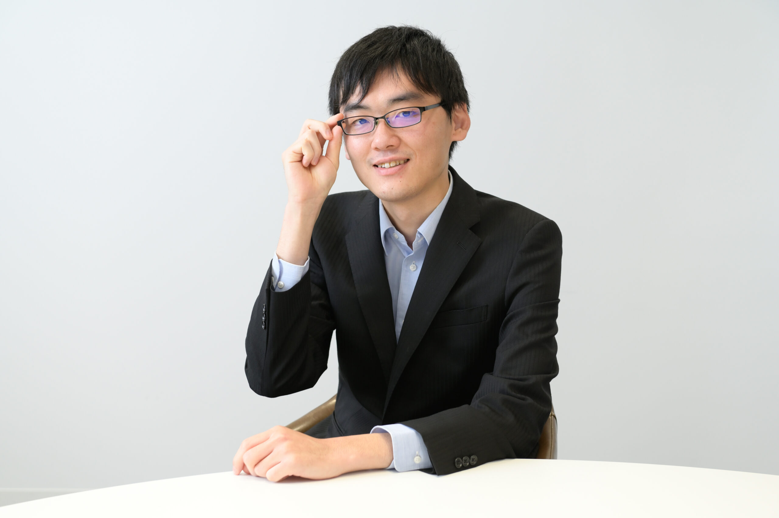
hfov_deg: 28.9
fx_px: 1514
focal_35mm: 70
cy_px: 259
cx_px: 390
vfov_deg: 19.4
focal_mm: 70
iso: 800
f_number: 5
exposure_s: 1/200
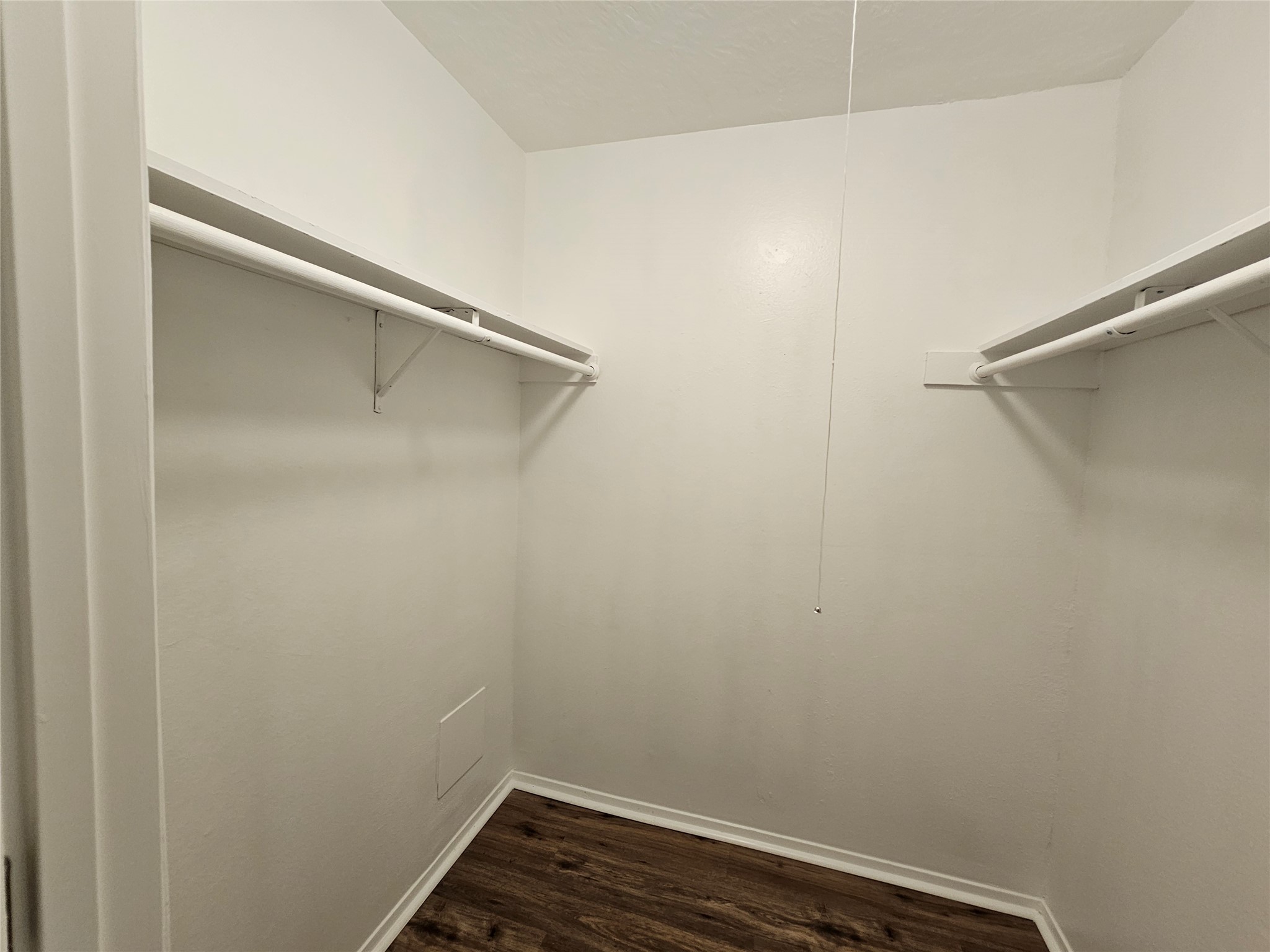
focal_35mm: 13
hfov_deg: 106.2
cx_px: 635
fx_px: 477
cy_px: 476
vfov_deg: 89.9
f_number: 2.2
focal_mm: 2.2
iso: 100
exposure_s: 1/60
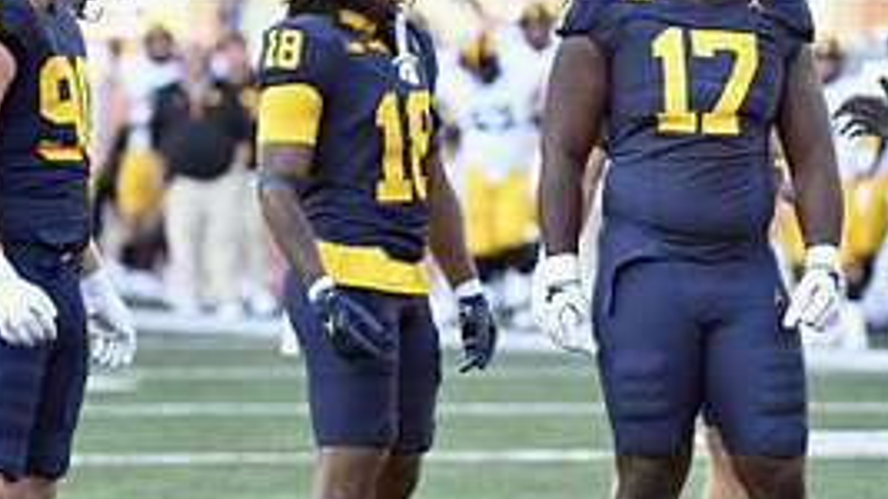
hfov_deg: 5.3
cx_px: 675
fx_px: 9628
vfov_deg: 3.0
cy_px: 195
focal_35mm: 409
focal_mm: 150
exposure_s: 1/1000
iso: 800
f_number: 2.8
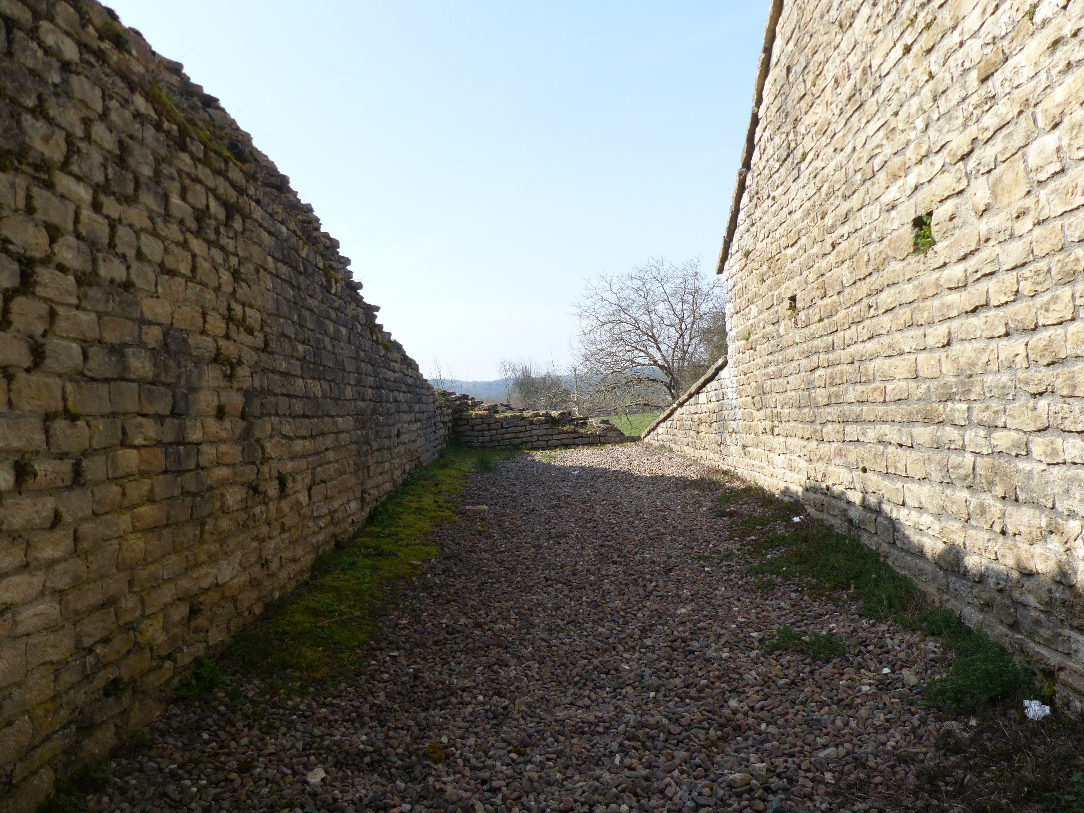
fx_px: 783
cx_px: 542
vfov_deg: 54.9
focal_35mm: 25
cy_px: 406
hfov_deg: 69.4
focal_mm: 4.5
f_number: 2.8
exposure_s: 1/1000
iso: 100
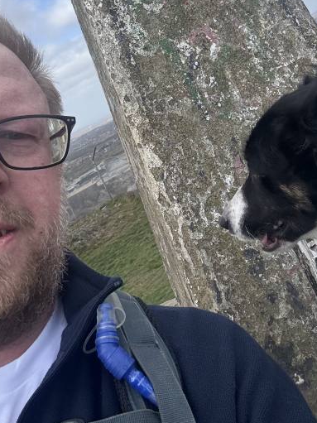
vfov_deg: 39.2
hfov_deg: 30.8
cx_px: 190
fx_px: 574
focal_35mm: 47
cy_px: 98
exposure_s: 1/557
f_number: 1.9
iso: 25
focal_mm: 2.69
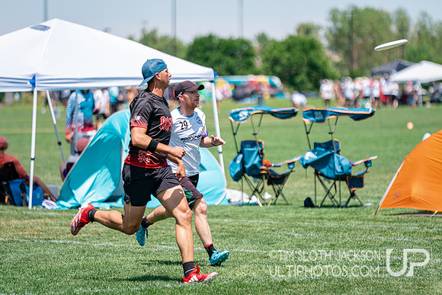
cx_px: 237
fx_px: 3275
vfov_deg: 5.2
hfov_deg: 7.7
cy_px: 165
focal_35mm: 267
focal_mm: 200
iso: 250
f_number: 2.8
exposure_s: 1/3200
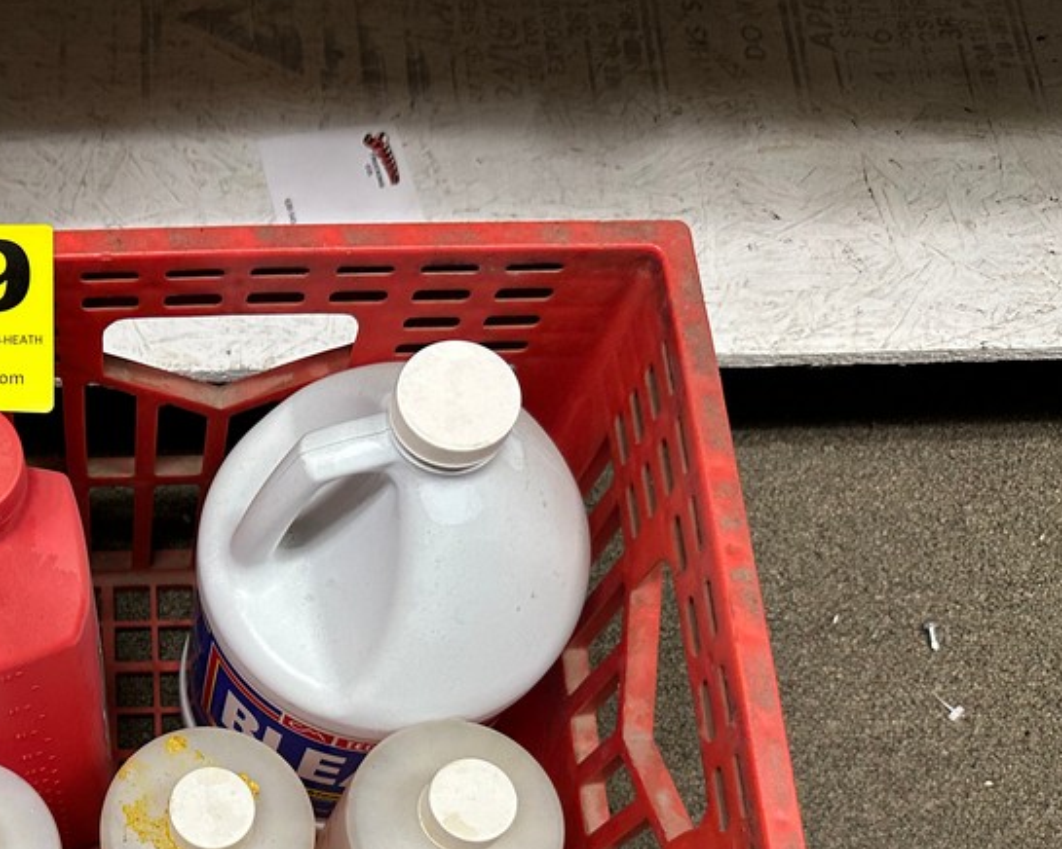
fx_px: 1383
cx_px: 138
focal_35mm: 44
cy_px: 738
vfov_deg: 32.7
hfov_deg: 39.5
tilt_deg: -70.1
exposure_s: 1/60
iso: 200
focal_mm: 6.86
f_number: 1.78
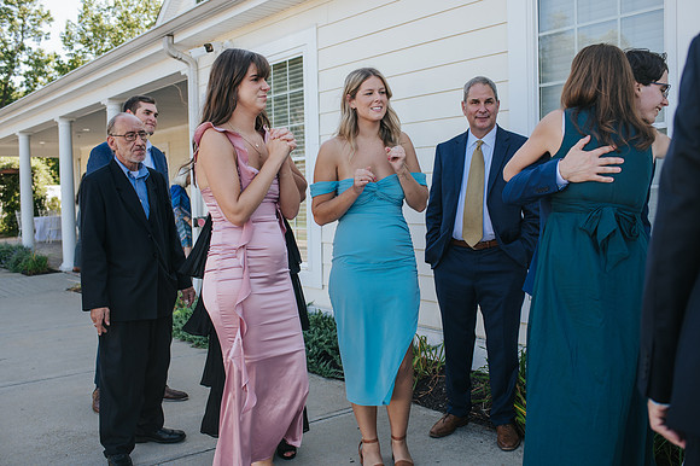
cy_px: 233
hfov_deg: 54.5
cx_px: 350
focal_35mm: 35
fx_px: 680
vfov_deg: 37.8
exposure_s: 1/400
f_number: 3.5
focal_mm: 35
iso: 360
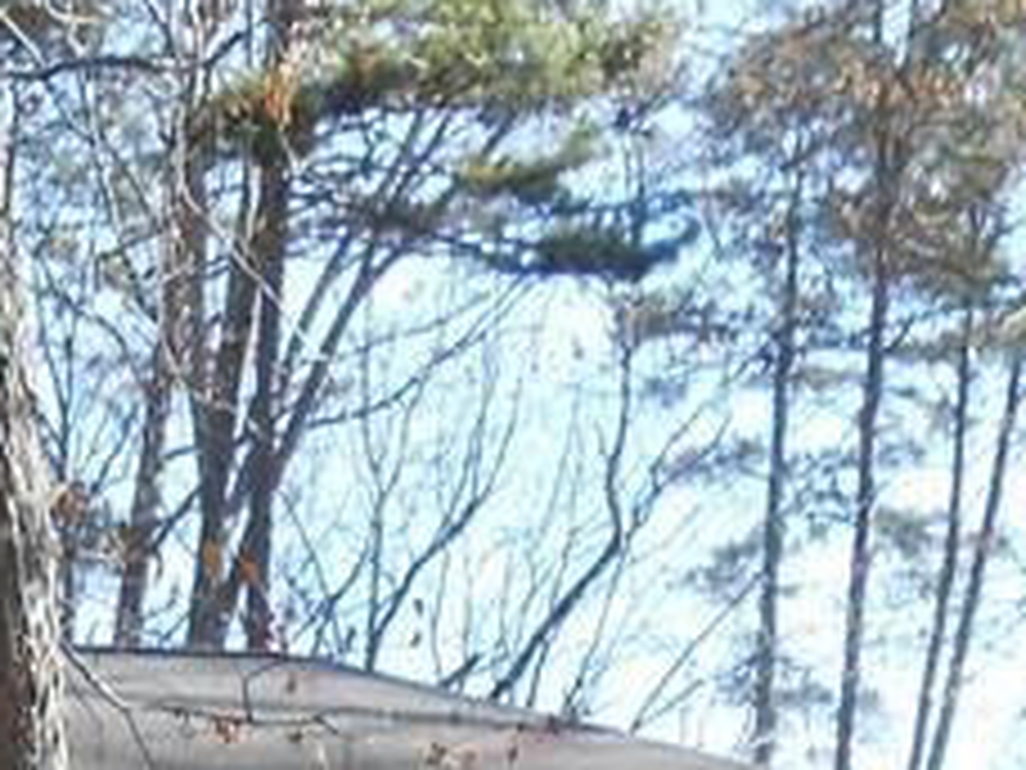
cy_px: 1680
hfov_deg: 16.0
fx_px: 3468
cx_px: -310
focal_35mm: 117
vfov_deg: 11.1
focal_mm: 4.6
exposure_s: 1/160
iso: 80
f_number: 3.5
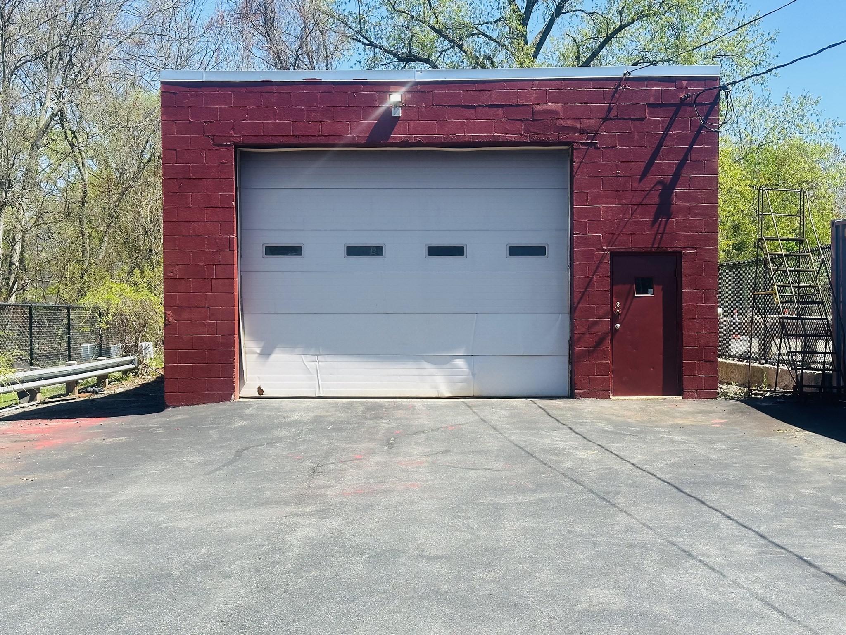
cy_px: 318
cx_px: 423
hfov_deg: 39.7
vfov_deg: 30.3
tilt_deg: -0.4
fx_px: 1173
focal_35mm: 48
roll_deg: +0.3
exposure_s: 1/1880
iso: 64
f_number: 1.78
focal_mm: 6.86
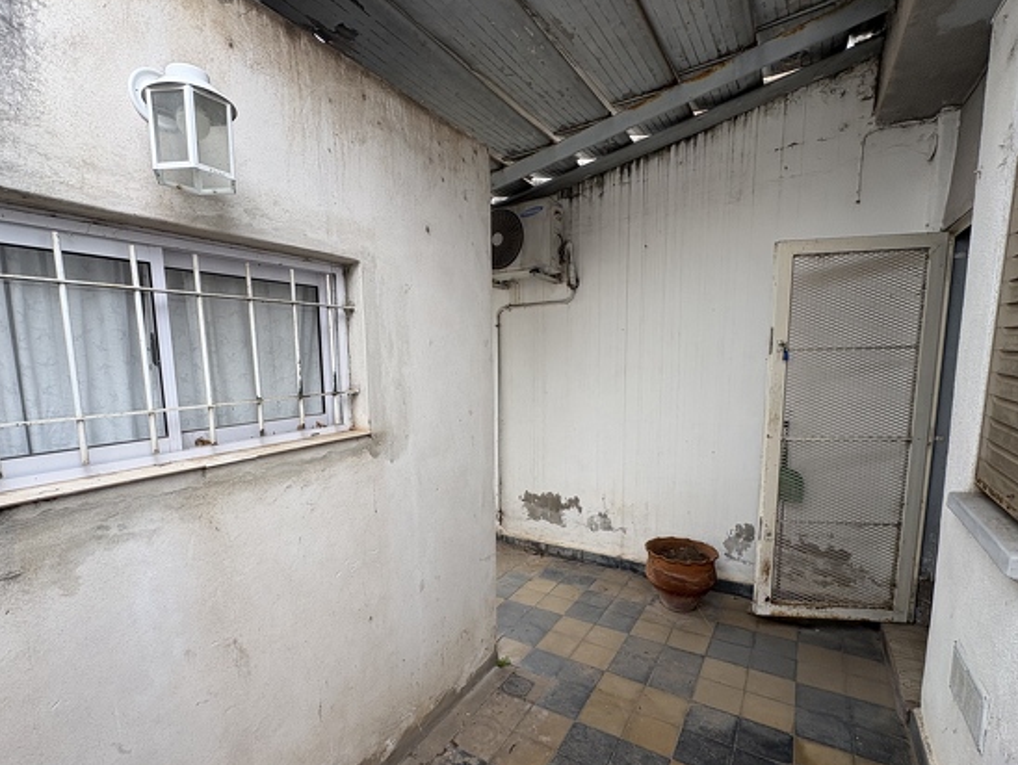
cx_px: 470
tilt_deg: -8.4
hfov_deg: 90.8
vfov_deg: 74.6
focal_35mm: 17
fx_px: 500
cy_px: 425
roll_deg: +1.7
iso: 64
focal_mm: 2.22
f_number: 2.2
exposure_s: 1/99
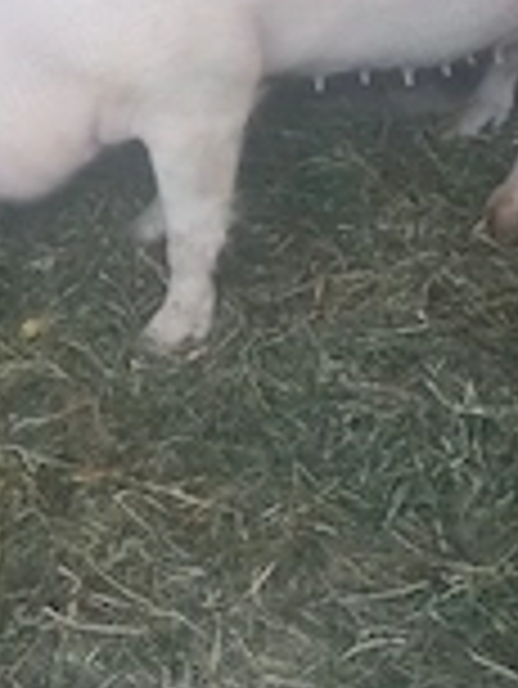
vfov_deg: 27.7
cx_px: 185
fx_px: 1355
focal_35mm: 68
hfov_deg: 21.6
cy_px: 94
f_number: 1.8
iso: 387
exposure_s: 1/25
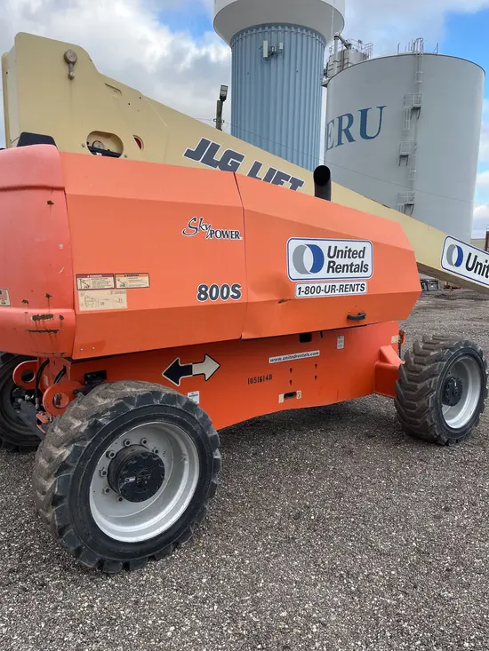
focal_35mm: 26
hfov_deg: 53.1
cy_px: 326
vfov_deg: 67.3
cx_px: 244
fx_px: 490
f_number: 1.6
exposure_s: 1/935
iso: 50
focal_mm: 5.1
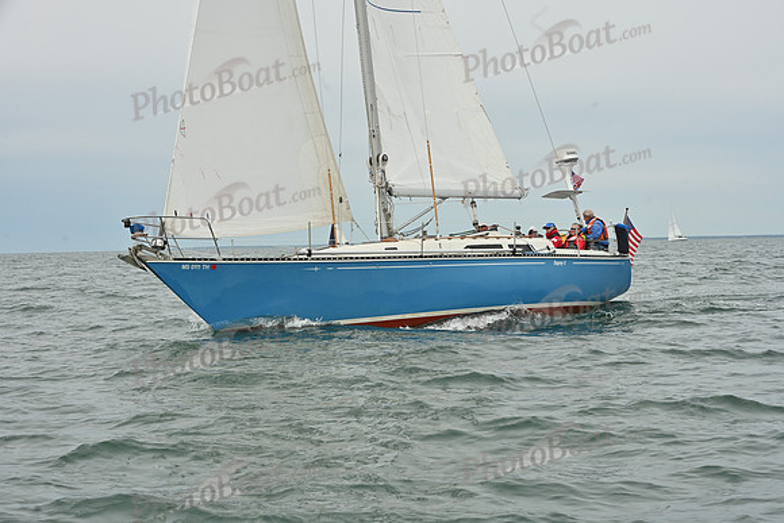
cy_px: 262
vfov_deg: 19.5
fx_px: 1525
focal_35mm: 70
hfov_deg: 28.8
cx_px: 392
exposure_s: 1/800
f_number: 11
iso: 320
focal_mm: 70
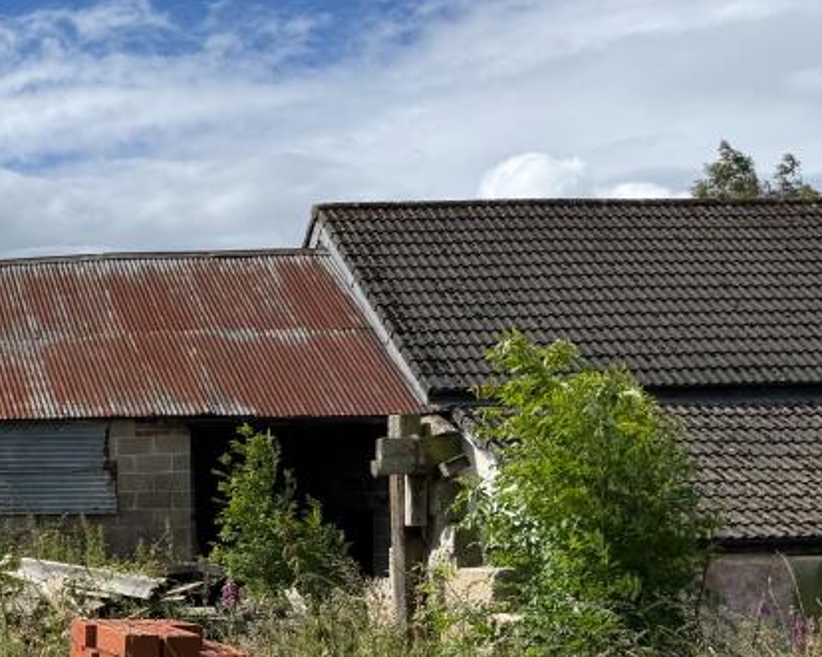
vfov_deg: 25.8
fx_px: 1411
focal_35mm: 58
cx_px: -151
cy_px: 512
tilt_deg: -0.6
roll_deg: +0.4
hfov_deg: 28.5
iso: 80
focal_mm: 6.76
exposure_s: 1/6711
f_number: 1.78
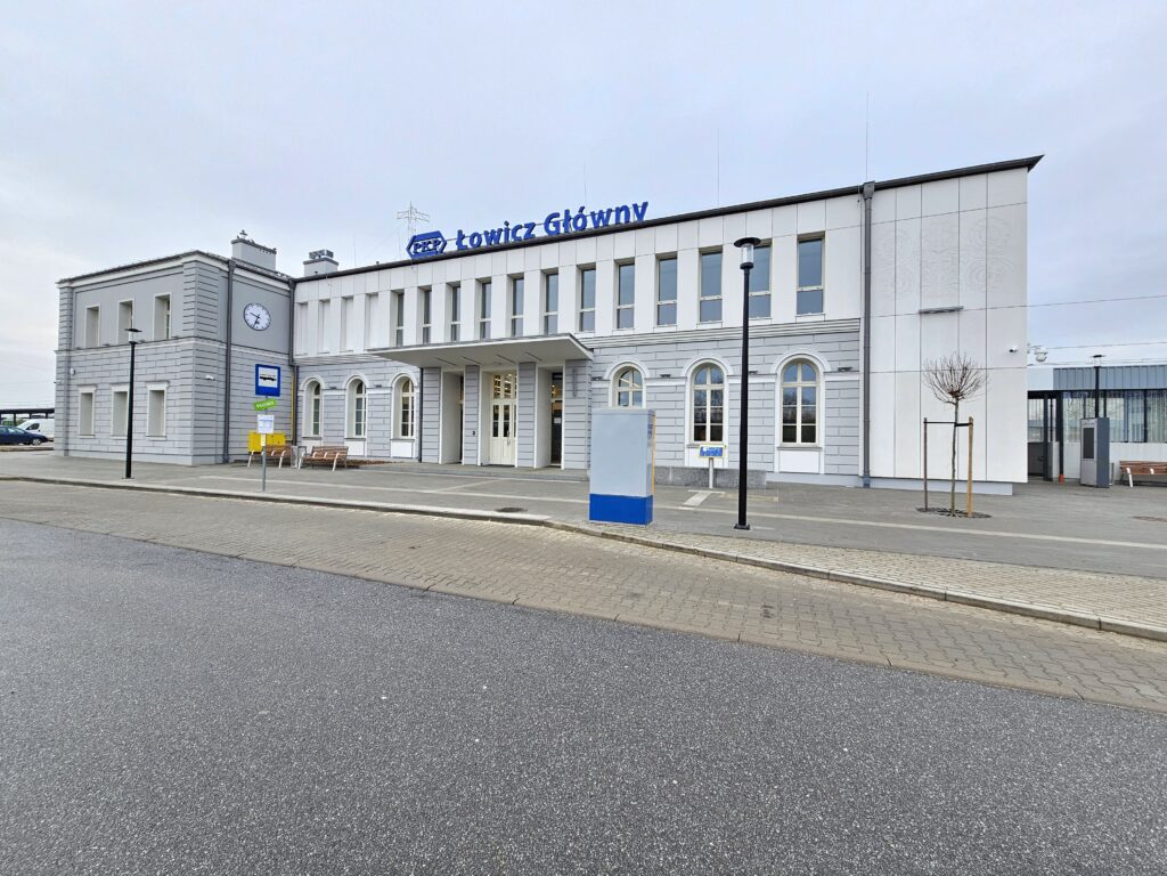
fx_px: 438
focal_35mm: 13
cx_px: 584
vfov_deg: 89.9
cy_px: 438
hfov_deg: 106.2
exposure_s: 1/208
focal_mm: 2.2
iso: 50
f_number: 2.2
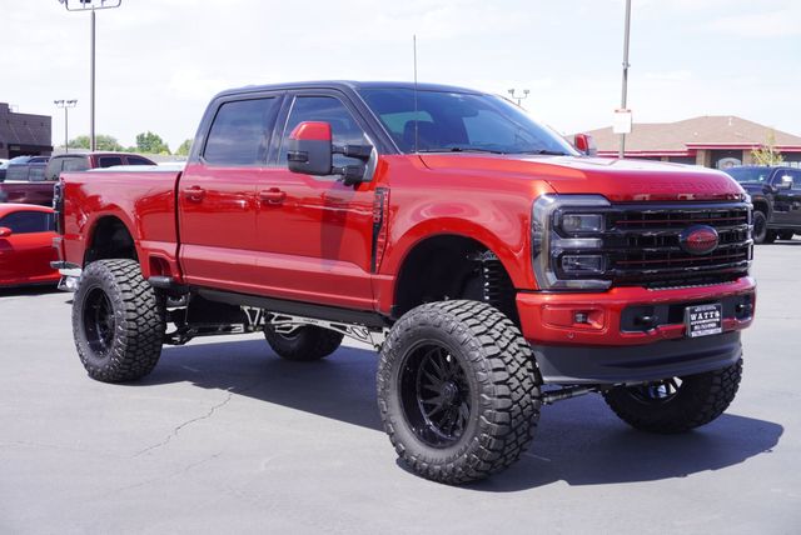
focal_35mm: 51
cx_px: 400
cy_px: 268
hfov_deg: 38.8
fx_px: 1136
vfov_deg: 26.5
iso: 100
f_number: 8
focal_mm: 34
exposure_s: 1/100
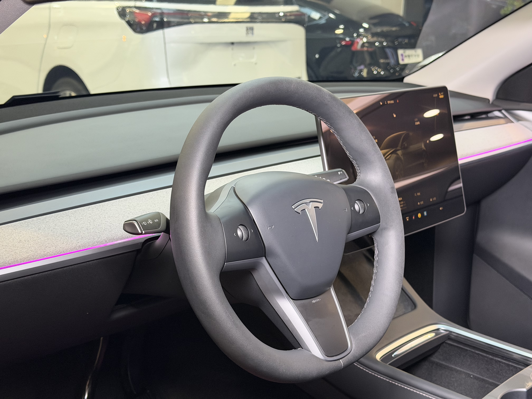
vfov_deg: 30.3
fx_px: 738
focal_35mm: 48
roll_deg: -0.5
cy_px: 200
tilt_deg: -14.7
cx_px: 266
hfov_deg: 39.7
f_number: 1.78
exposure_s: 1/50
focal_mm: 6.76
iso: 250
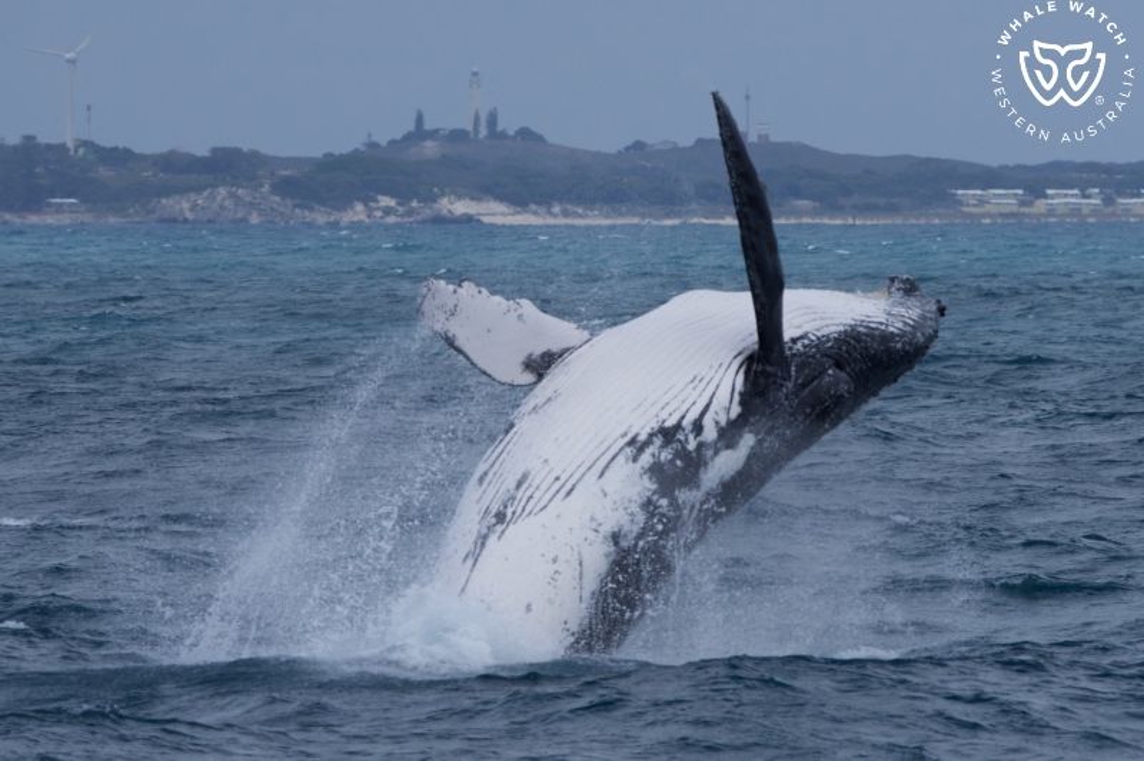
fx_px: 12700
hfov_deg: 5.2
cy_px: 380
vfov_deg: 3.4
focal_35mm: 400
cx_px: 572
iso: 800
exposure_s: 1/3200
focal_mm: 400
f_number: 8
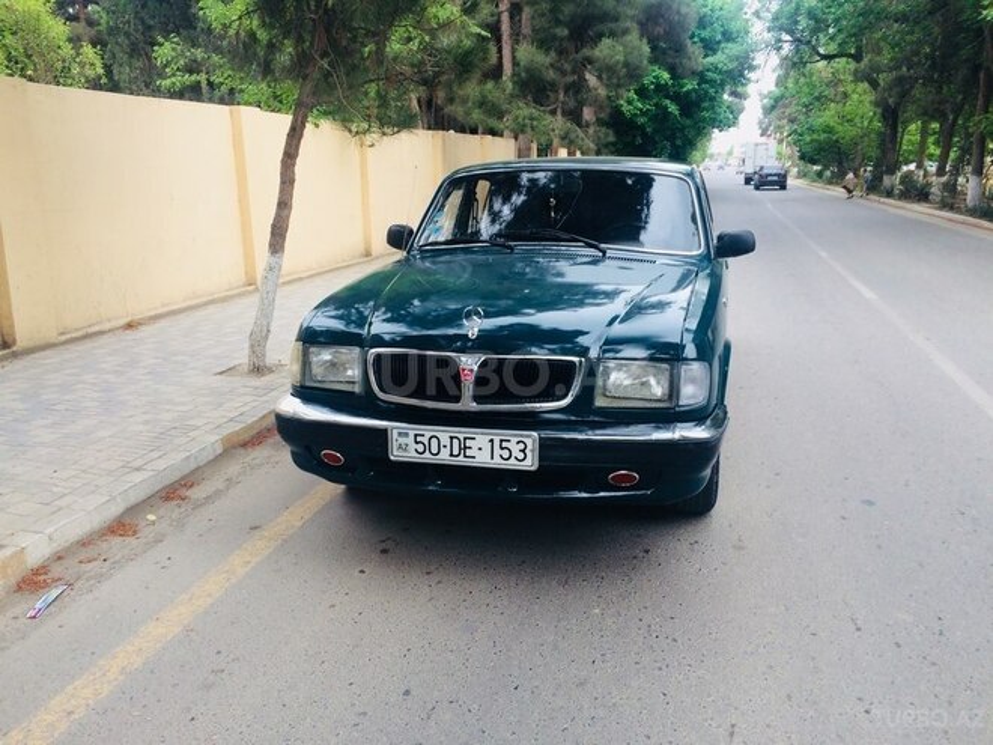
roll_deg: +0.3
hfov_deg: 61.7
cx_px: 496
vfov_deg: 48.2
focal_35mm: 29
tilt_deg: -12.8
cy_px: 372
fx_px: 832
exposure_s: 1/100
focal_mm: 4.15
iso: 50
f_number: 2.2
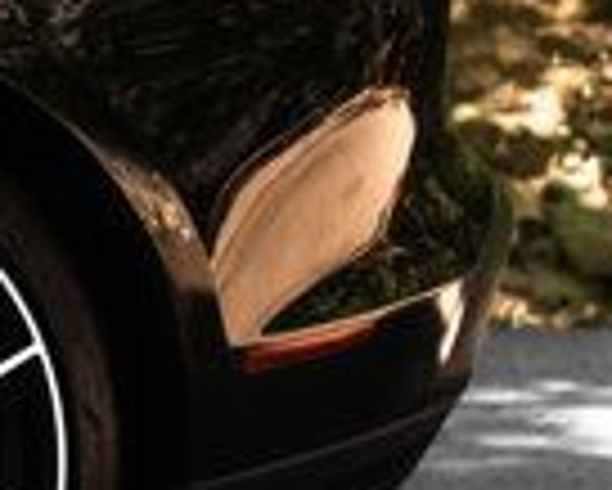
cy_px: 254
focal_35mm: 229
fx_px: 4151
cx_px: -225
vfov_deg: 6.8
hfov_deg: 8.3
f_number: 4.5
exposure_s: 1/500
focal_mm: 52
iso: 640
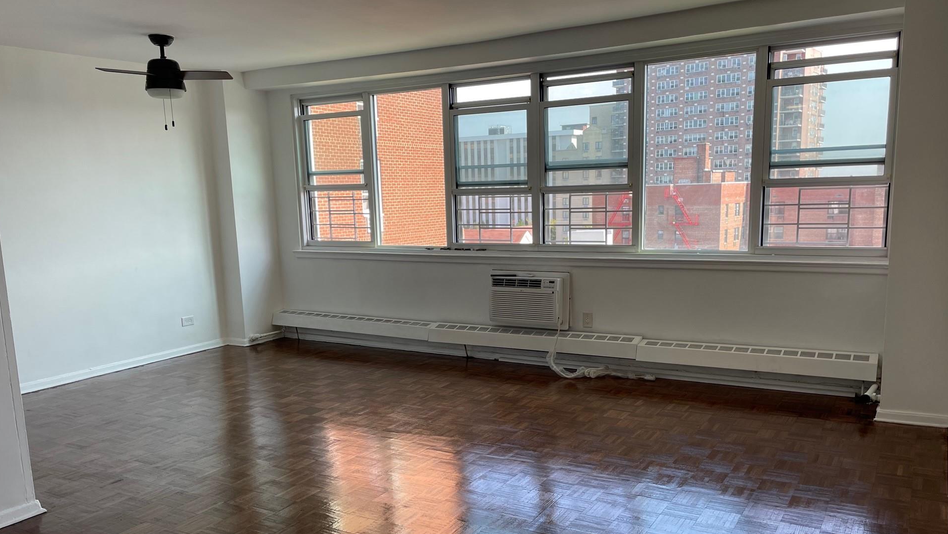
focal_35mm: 30
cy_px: 327
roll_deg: +1.7
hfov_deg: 64.3
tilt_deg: -9.9
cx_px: 489
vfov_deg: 38.7
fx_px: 754
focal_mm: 4.2
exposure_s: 1/246
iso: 32
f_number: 1.6
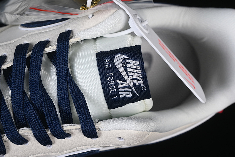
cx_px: 118
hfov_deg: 27.0
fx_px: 490
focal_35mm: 75
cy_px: 78
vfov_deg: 18.2
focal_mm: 50
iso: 160
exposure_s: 1/100
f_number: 7.1
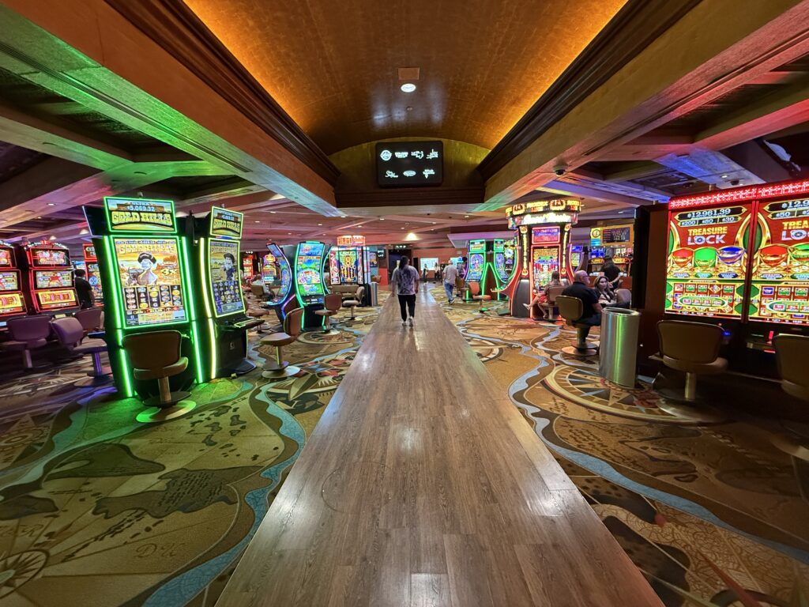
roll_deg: +1.4
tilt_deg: -7.6
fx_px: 327
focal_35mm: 14
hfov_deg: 102.1
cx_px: 404
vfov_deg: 85.7
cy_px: 304
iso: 640
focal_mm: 2.22
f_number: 2.2
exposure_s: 1/60
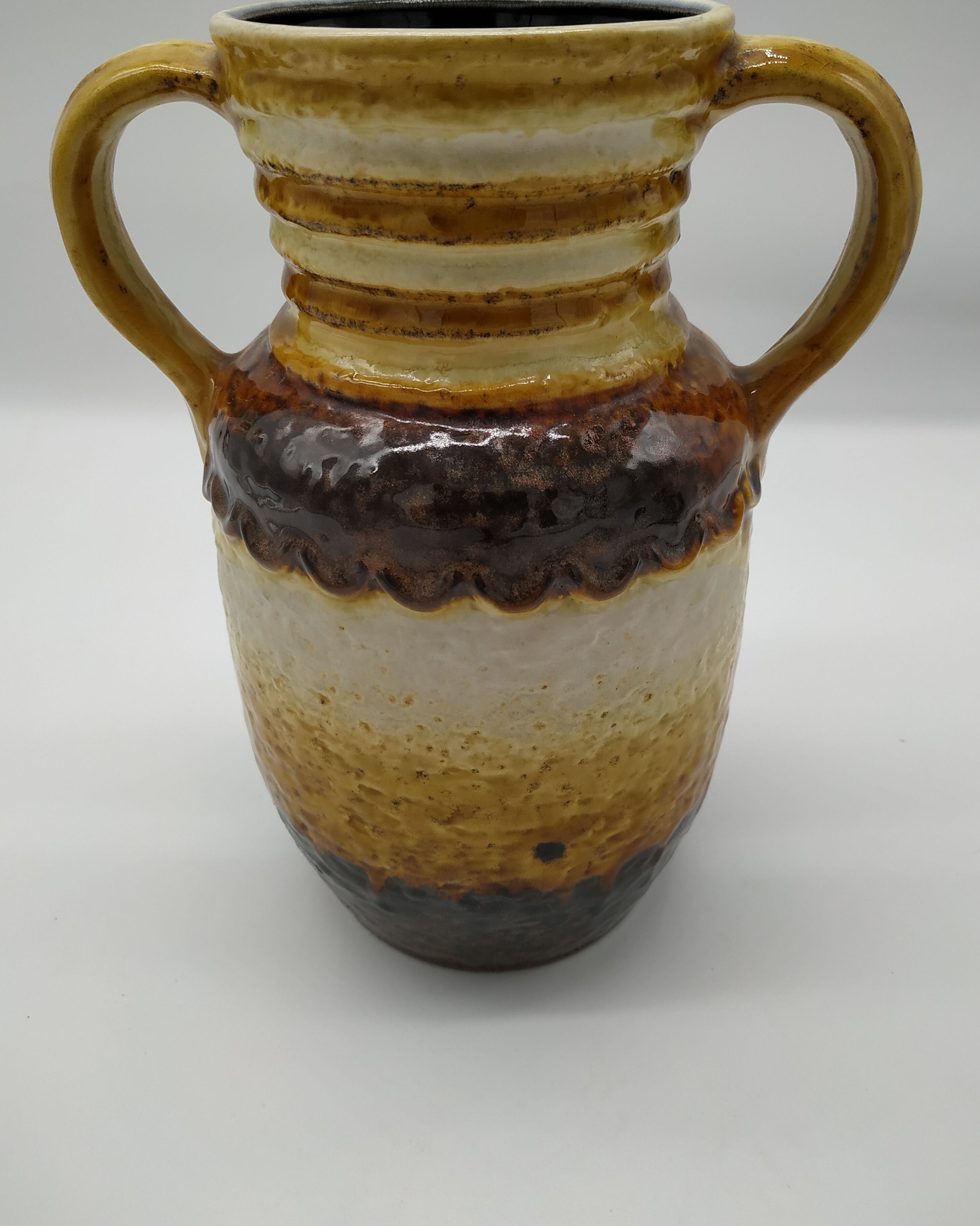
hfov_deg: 54.9
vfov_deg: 65.9
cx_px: 509
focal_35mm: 26
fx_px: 943
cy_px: 548
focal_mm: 3.94
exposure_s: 1/368
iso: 100
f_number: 1.9
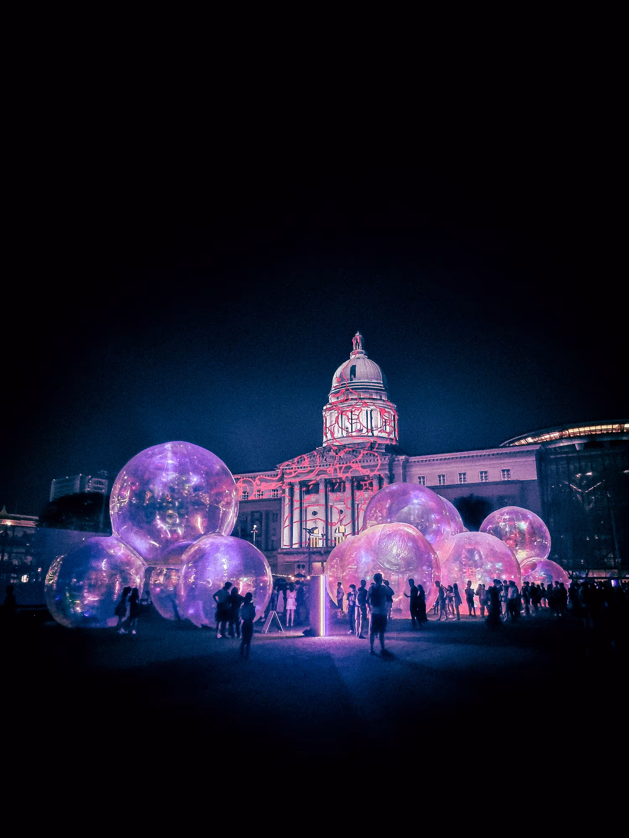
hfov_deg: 56.8
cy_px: 419
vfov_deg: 71.6
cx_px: 314
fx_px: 581
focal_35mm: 24
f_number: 1.8
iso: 640
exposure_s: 1/50
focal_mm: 6.7
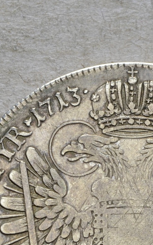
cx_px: 131
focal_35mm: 261
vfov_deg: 8.0
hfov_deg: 5.0
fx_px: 1738
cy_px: 233
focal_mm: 55
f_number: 14
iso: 400
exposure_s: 1/250
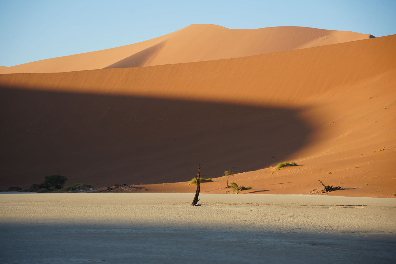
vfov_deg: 9.9
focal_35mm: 138
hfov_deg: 14.9
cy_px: 132
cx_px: 198
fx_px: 1518
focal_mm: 138
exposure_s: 1/200
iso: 100
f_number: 7.1
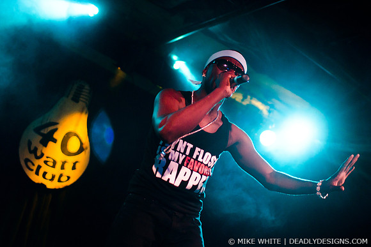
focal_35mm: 45
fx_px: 464
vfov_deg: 29.9
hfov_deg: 43.6
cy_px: 124
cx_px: 186
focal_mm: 30
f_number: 1.4
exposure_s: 1/80
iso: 1250
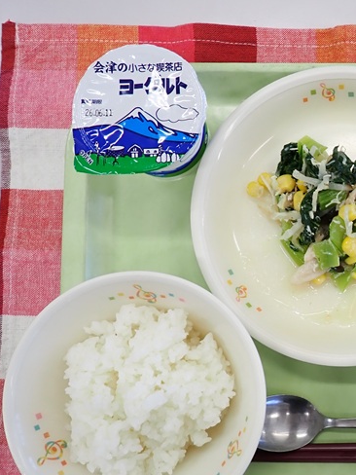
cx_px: 360
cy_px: 284
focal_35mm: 41
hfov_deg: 32.2
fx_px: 562
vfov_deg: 45.5
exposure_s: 1/125
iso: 100
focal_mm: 4.5
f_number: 2
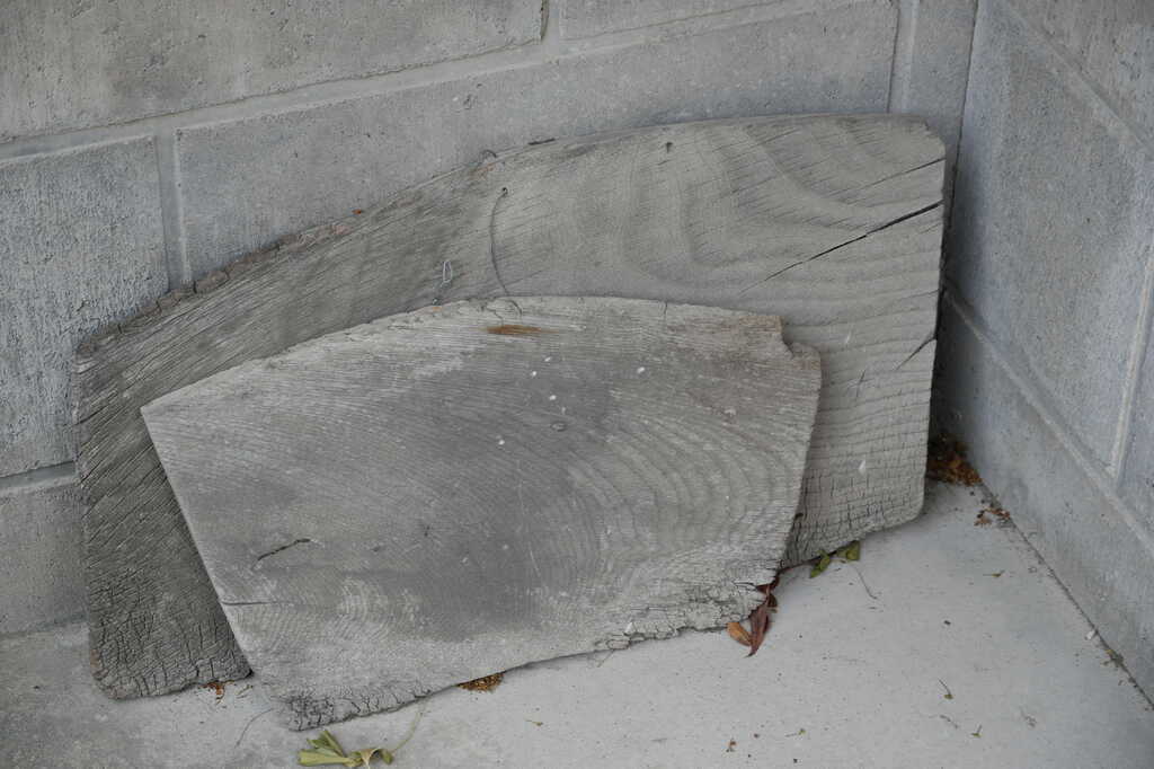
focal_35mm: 84
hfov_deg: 24.2
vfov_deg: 16.3
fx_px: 2692
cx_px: 577
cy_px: 384
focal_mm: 56
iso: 125
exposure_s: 1/160
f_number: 5.6
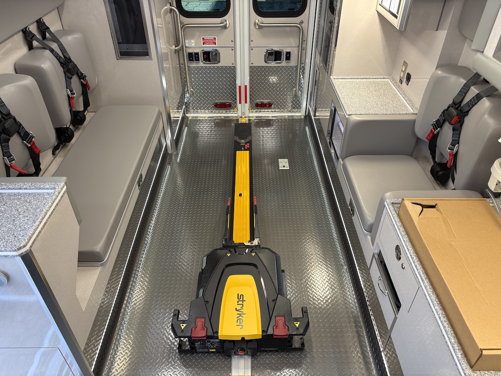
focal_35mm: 26
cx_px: 250
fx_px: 376
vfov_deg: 53.1
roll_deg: -2.2
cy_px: 188
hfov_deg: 67.3
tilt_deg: -37.6
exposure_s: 1/80
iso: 32
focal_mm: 5.96
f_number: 1.6
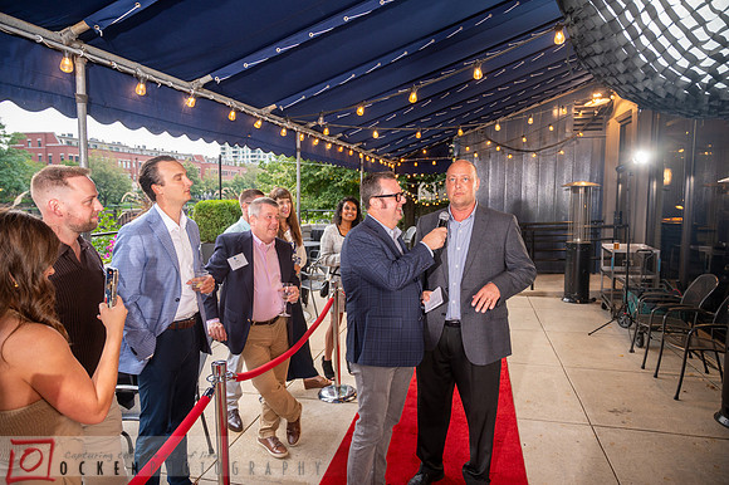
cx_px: 364
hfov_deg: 73.8
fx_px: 486
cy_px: 242
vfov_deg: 53.1
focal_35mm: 24
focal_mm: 24
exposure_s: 1/125
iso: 800
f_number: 4
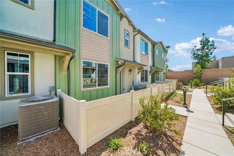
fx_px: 78
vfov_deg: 89.9
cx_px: 117
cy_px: 78
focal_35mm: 12
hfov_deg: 112.6
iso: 100
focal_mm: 12
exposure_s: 1/160
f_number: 7.1
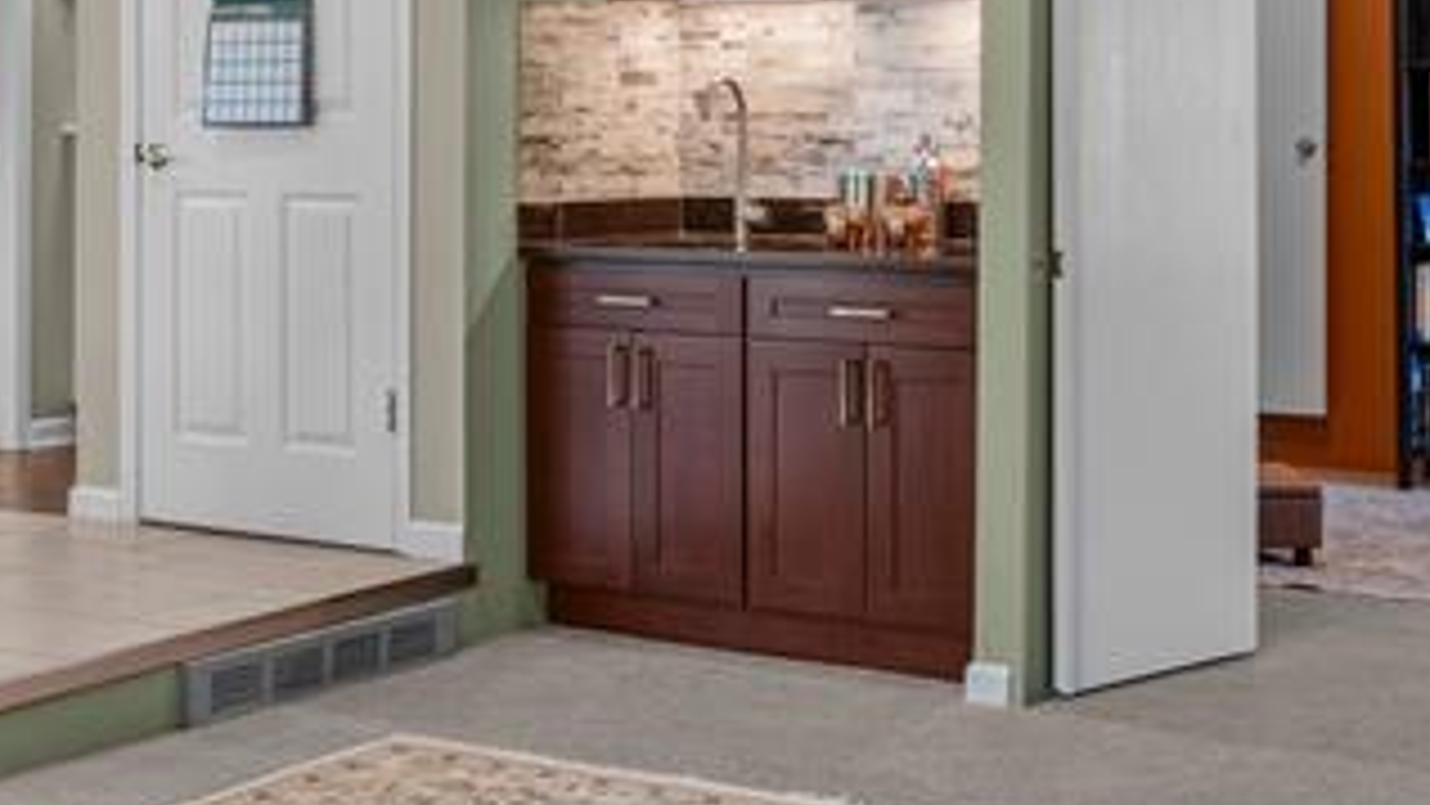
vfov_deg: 18.7
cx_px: 823
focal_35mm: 64
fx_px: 2427
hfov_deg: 32.8
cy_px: 166
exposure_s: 1/1.67
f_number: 8
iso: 400
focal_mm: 19
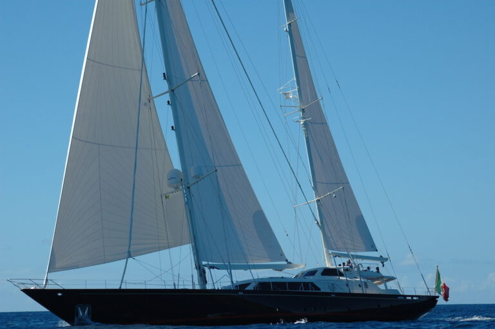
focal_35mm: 142
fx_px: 1958
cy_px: 164
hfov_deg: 14.4
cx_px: 248
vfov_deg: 9.6
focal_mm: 95
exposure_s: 1/800
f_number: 7.1
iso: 200
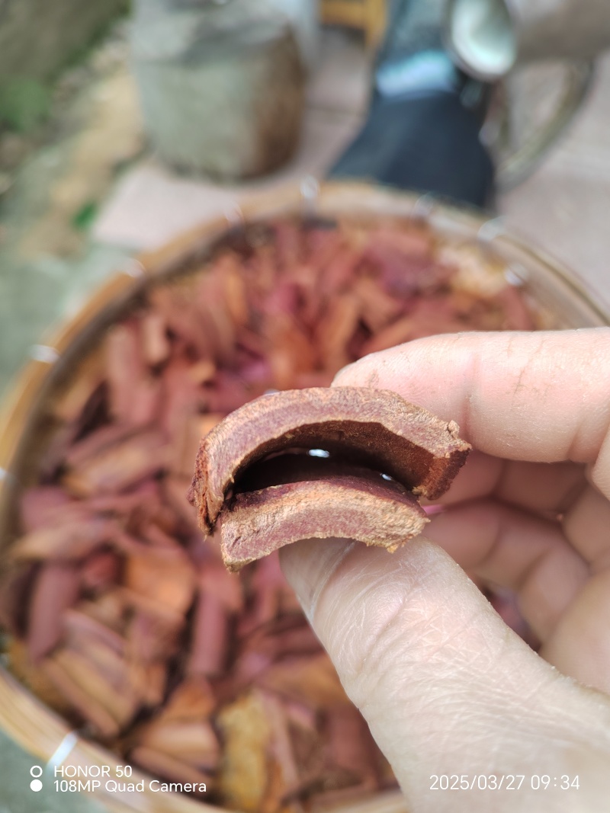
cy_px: 406
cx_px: 305
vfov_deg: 73.9
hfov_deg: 58.9
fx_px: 541
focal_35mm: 23
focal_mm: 5.52
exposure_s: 1/100
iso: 338
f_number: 1.9
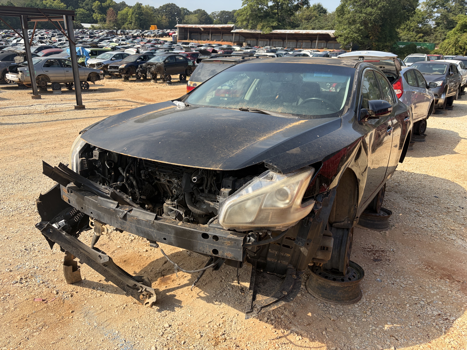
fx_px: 351
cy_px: 175
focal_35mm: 26
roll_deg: -1.5
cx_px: 234
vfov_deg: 53.1
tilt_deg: -21.3
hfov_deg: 67.3
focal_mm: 5.96
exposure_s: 1/1901
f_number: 1.6
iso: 50
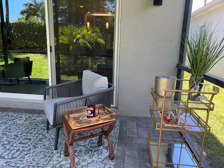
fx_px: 168
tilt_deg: -13.2
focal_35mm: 26
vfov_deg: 53.1
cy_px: 84
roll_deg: -1.4
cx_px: 112
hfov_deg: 67.3
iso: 40
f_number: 1.5
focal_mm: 5.7
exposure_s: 1/121
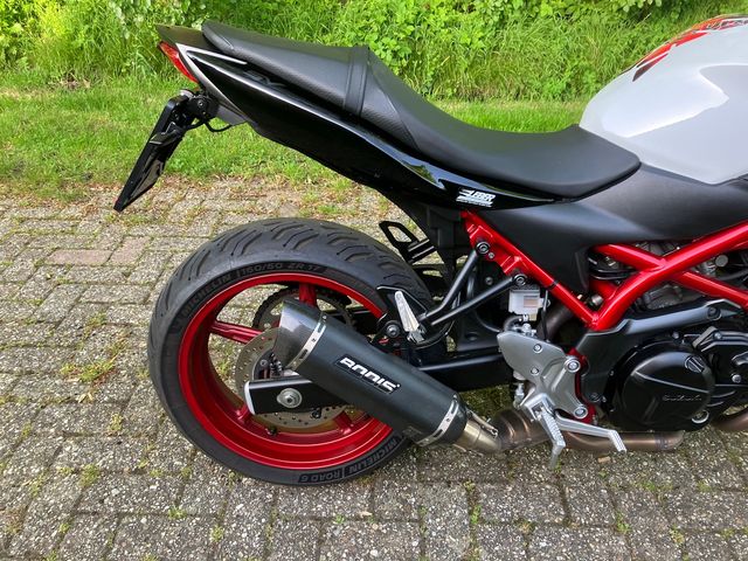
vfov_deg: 49.7
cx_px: 374
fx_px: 605
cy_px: 280
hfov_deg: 63.4
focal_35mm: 28
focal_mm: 3.99
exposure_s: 1/121
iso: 80
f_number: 1.8
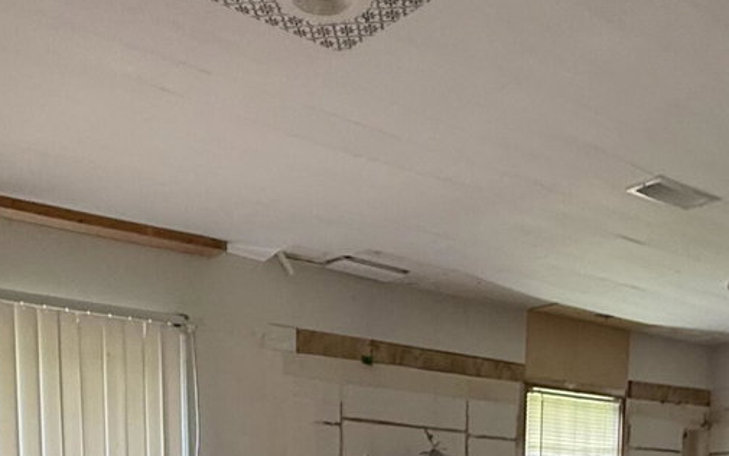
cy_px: 638
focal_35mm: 47
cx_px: 394
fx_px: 934
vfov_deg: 23.3
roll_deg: +0.0
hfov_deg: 42.6
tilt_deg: -9.3
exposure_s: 1/99
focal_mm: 2.22
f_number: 2.2
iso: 250
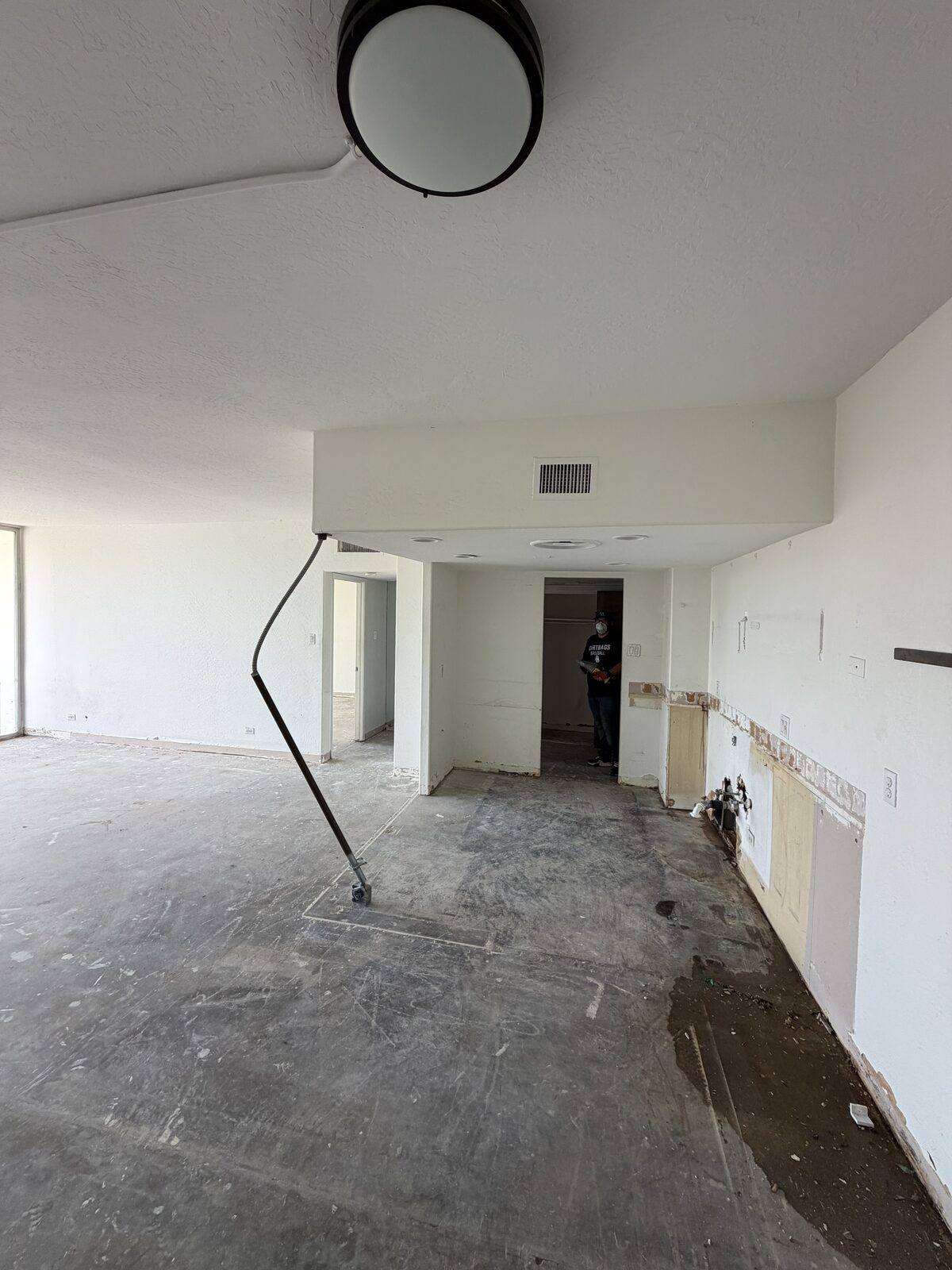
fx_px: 513
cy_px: 635
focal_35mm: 14
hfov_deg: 85.7
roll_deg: -1.3
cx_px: 476
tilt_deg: -1.1
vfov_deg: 102.1
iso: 100
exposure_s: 1/121
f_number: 2.2
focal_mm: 2.22
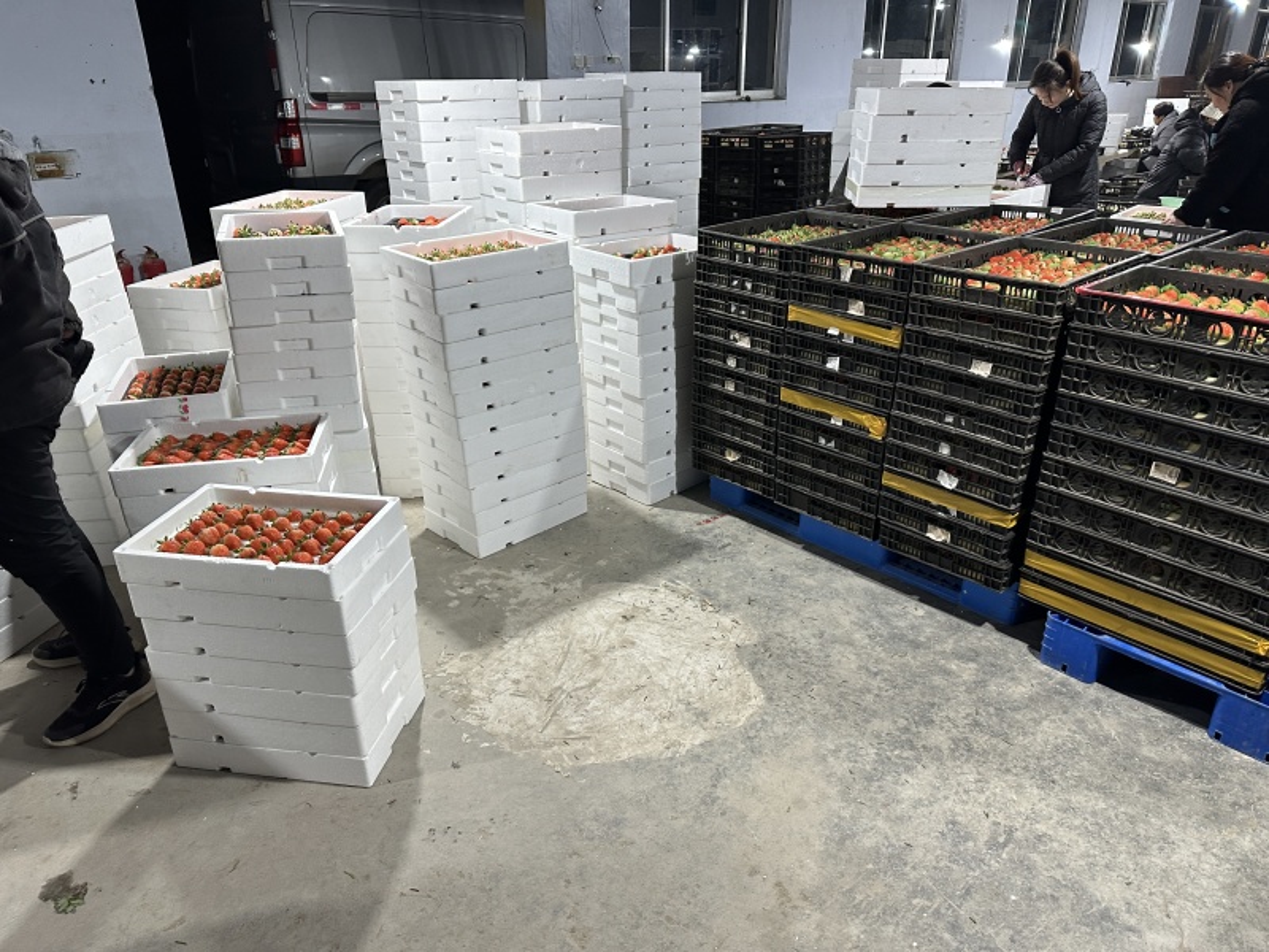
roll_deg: +0.6
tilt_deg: -25.2
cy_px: 476
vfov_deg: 56.8
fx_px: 880
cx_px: 634
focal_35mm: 24
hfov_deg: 71.6
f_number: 1.78
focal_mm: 6.86
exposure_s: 1/100
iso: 200
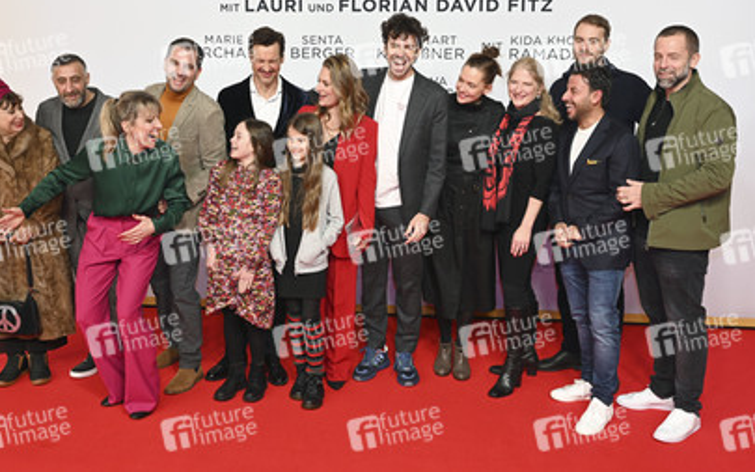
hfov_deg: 47.2
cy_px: 196
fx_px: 864
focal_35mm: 42
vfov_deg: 30.5
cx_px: 346
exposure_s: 1/125
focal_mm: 37
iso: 640
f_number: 5
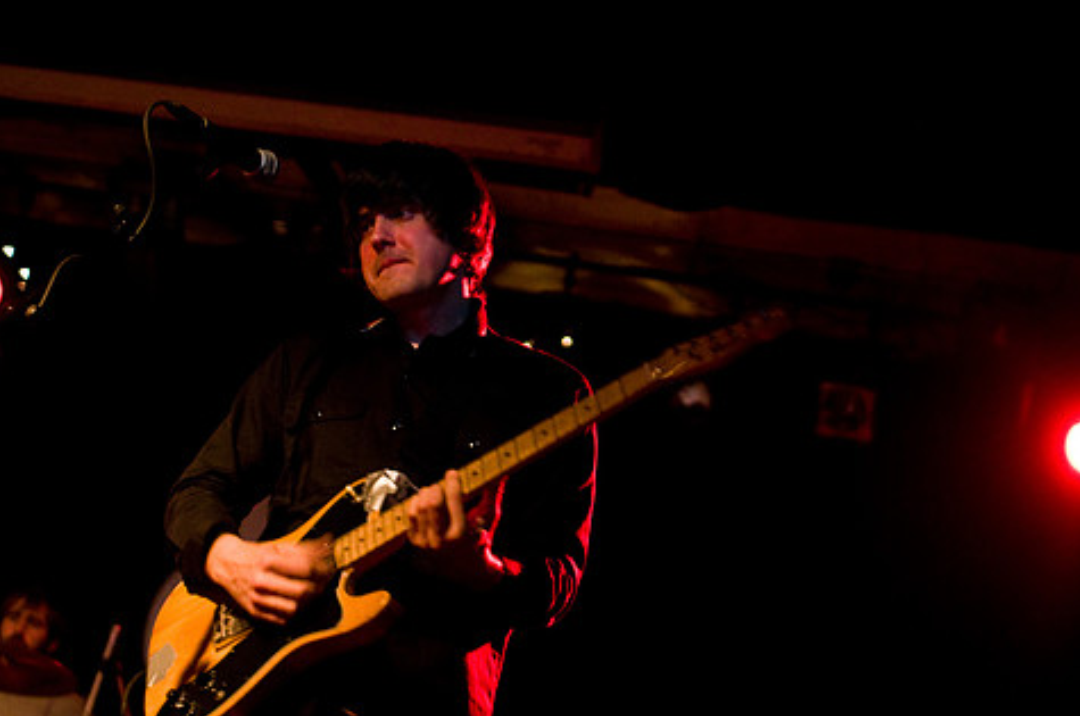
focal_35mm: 55
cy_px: 431
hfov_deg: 36.3
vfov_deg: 24.5
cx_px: 514
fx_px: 1647
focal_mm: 30
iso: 1000
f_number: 1.6
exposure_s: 1/40
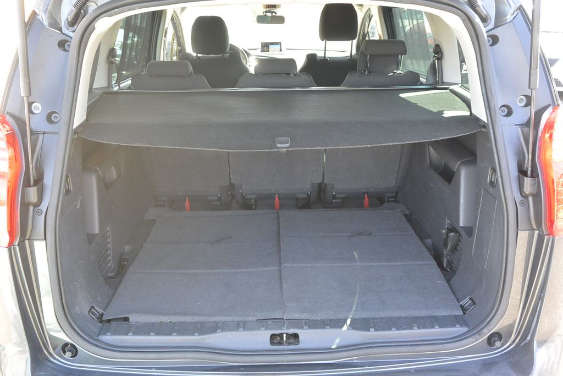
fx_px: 454
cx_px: 282
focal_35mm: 29
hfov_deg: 63.7
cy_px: 188
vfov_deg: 45.0
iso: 400
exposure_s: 1/100
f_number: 3.5
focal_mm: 11
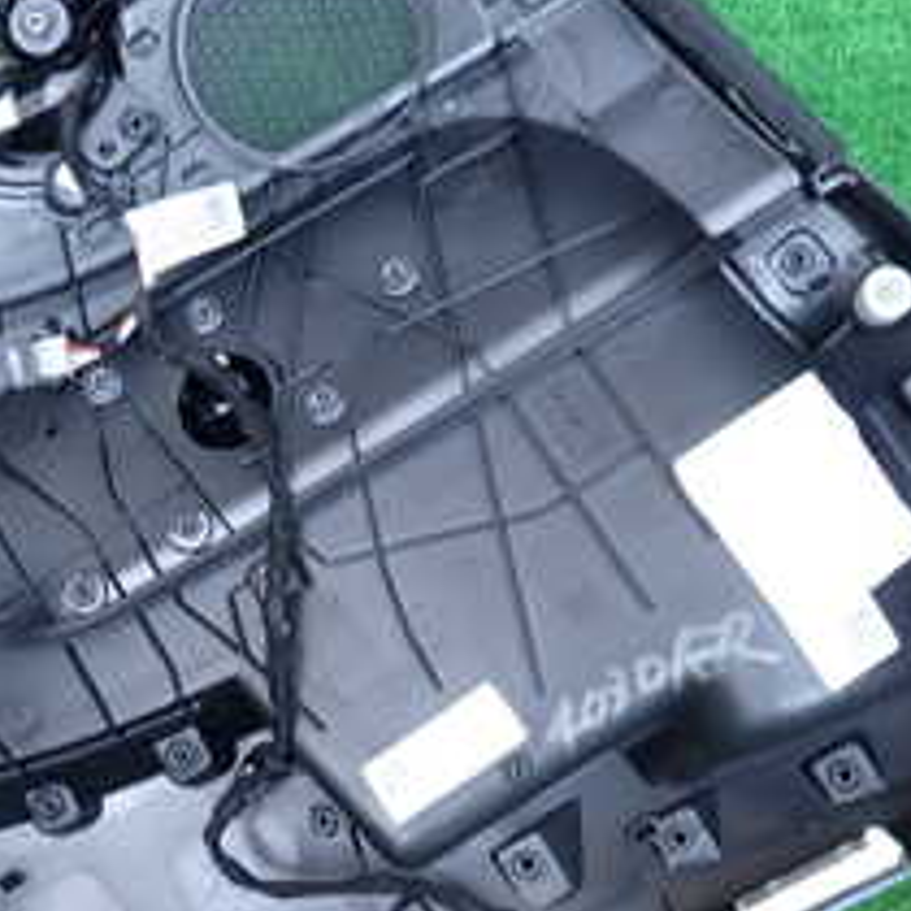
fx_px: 1876
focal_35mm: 63
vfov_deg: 27.3
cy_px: 503
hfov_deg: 26.5
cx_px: 113
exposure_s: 1/60
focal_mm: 4.5
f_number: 2
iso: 100
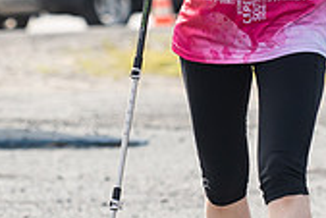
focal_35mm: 540
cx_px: 228
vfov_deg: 2.5
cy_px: -30
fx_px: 4894
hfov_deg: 3.8
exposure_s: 1/2000
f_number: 4.5
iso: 250
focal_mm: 122
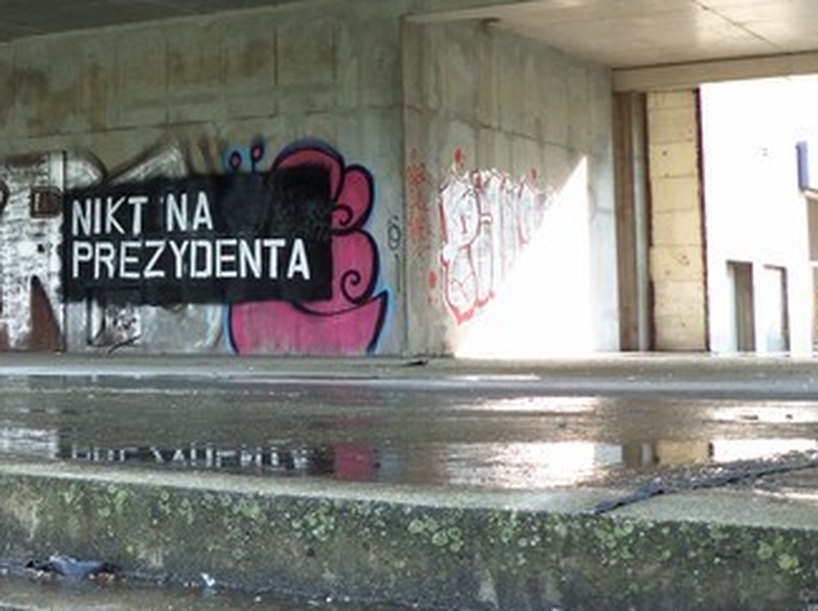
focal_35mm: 67
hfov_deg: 27.6
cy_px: 83
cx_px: 28
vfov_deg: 21.5
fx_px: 1582
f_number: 2.9
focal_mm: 5.7
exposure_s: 1/50
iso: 80
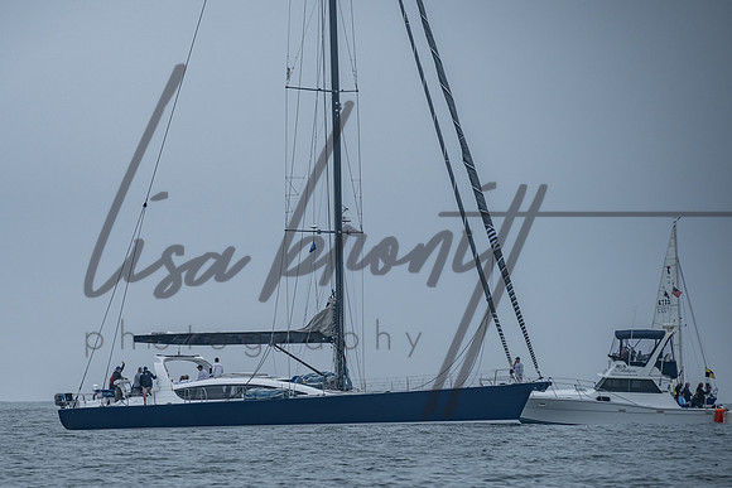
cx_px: 203
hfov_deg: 7.0
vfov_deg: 4.7
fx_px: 5991
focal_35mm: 295
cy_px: 336
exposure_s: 1/1600
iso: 320
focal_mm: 200
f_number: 6.3
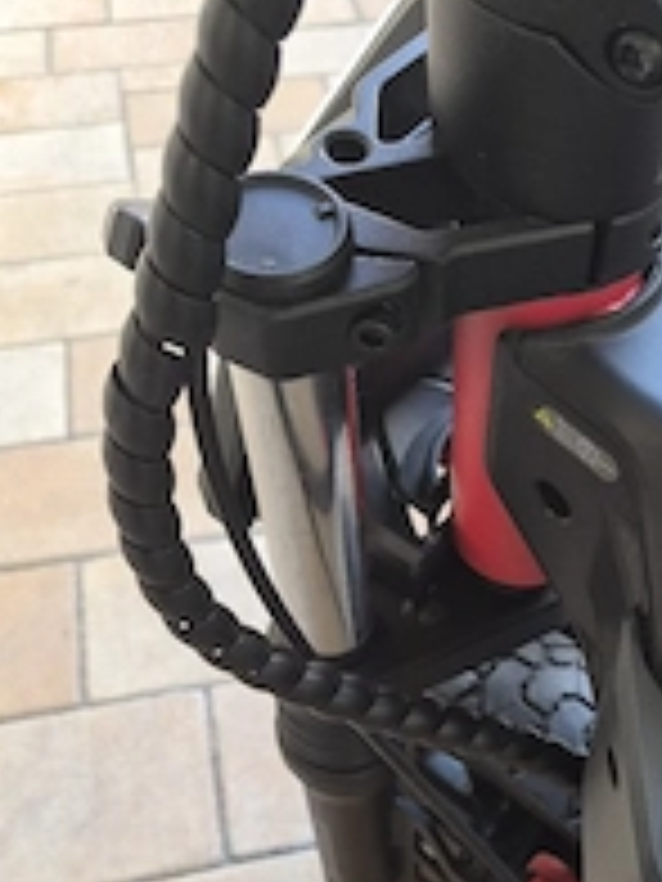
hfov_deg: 29.3
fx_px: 1198
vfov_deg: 38.2
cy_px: 760
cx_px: 626
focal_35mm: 47
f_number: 1.8
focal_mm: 5.4
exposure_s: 1/100
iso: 160
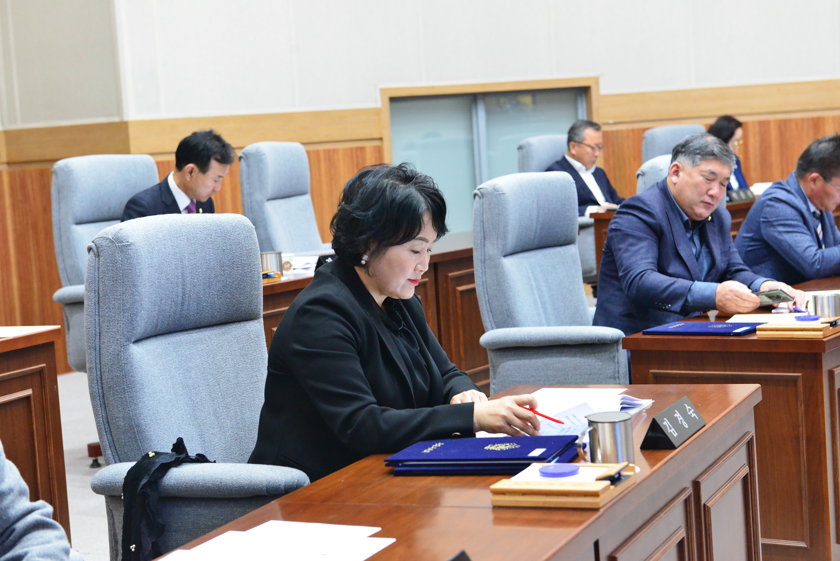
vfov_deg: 19.5
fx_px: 1634
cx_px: 420
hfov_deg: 28.8
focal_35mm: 70
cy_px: 280
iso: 5000
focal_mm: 70
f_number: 5.6
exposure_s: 1/100
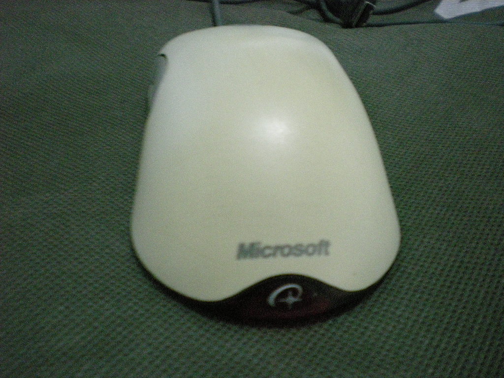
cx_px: 252
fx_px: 553
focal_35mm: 38
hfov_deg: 49.0
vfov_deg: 37.7
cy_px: 189
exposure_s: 1/7.3
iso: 800
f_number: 3.1
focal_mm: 6.3
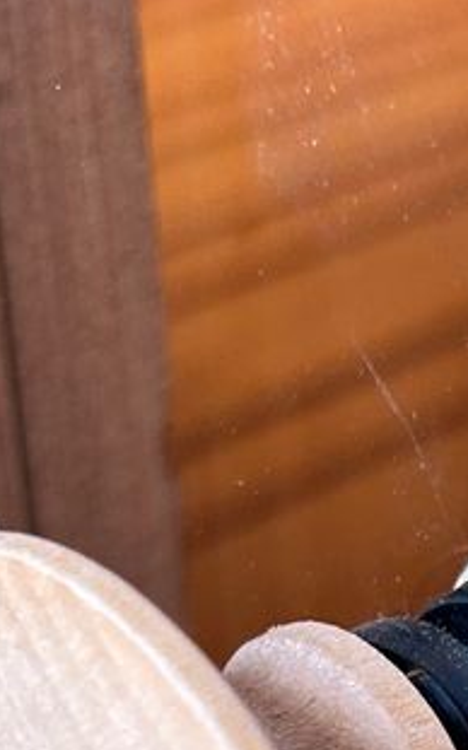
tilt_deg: -32.7
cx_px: 560
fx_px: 2534
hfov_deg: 10.4
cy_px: 793
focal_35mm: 124
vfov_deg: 16.4
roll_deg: +1.6
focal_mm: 5.7
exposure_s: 1/121
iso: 64
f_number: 1.5
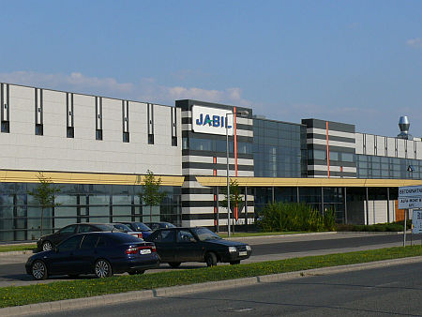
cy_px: 158
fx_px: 988
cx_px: 211
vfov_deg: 18.2
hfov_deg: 24.1
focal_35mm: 81
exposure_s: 1/500
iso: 100
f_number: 7.1
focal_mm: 11.8
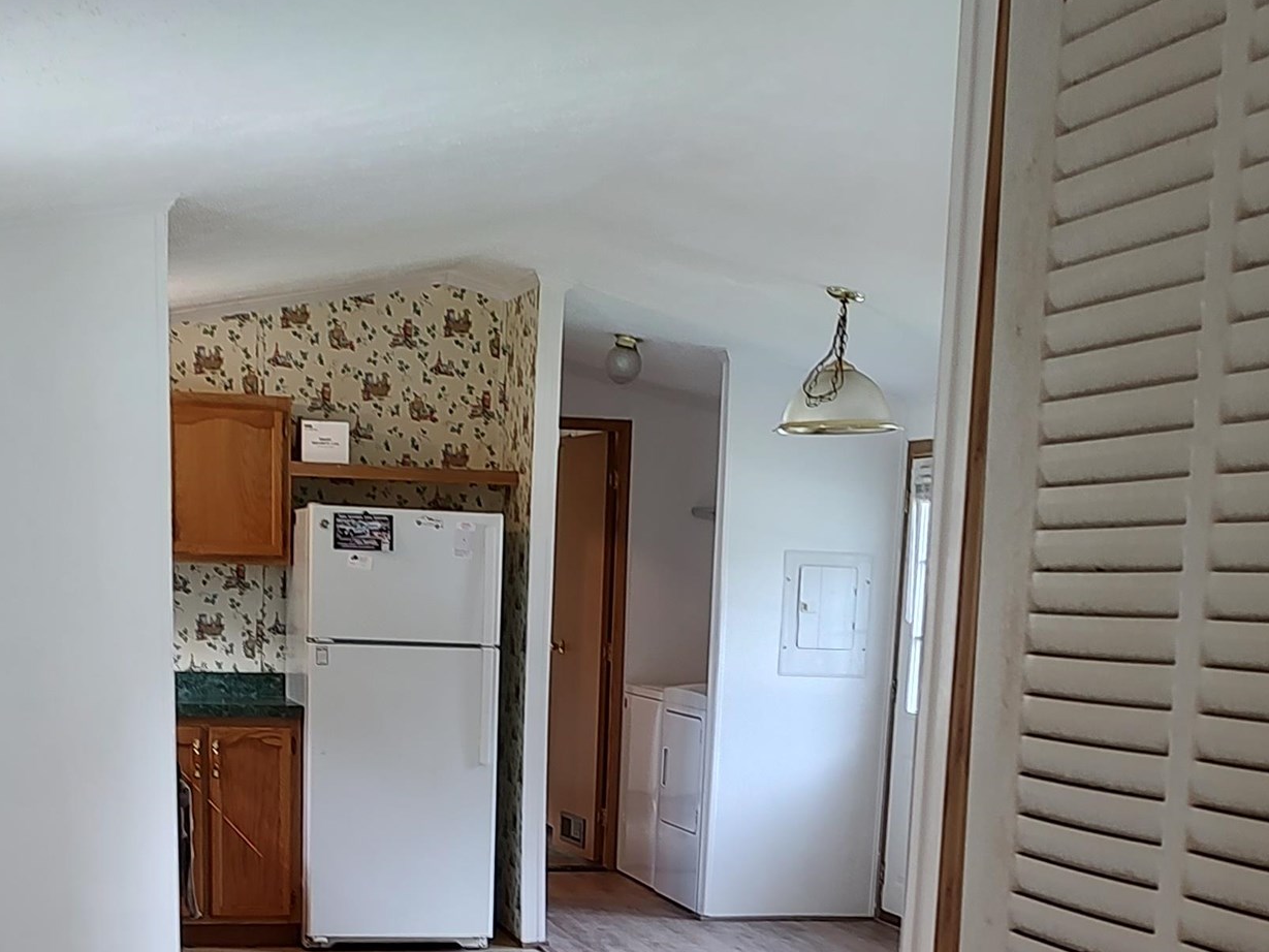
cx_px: 576
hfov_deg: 32.2
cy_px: 1150
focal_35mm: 60
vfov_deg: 22.5
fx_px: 2200
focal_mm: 5.88
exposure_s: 1/40
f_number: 1.9
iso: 750
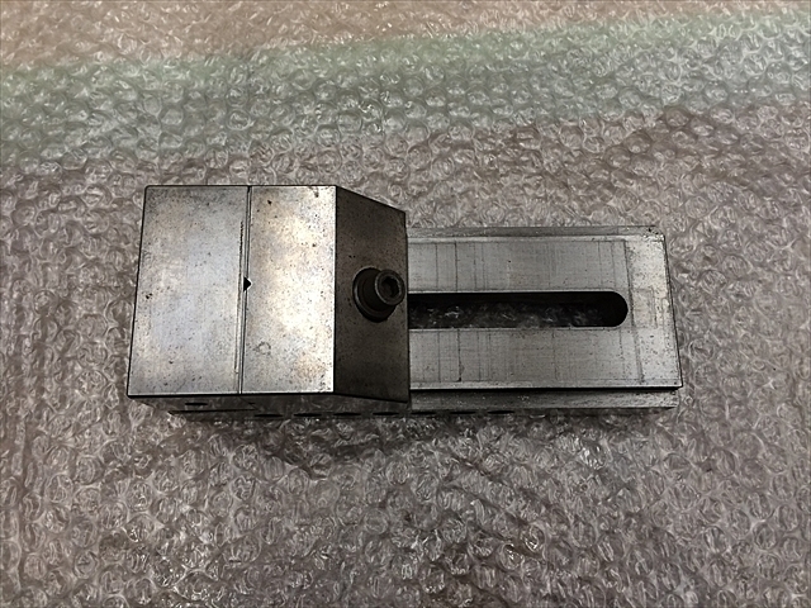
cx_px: 406
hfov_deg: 61.7
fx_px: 679
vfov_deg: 48.2
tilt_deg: -75.8
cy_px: 304
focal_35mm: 29
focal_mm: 4.15
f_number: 2.2
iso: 64
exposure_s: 1/30
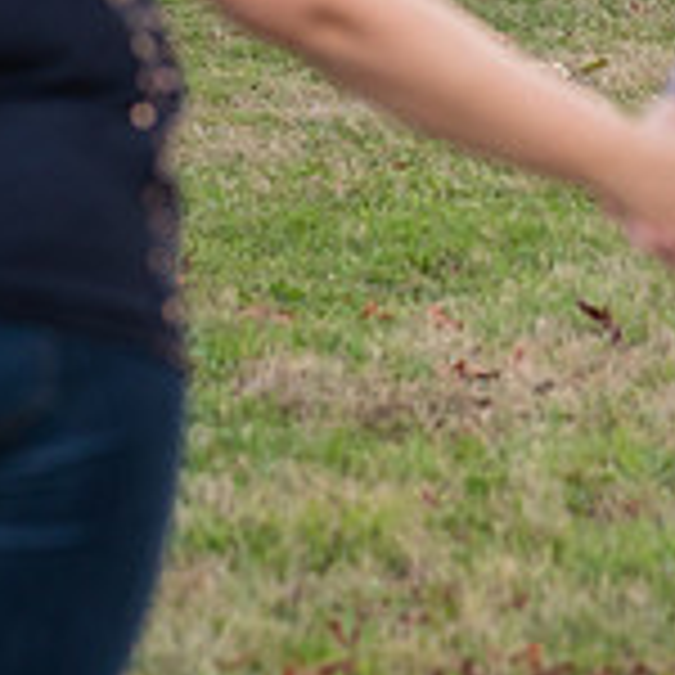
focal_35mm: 293
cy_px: -143
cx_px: 705
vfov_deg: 5.9
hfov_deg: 6.0
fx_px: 6464
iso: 640
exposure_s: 1/500
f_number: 4
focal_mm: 85
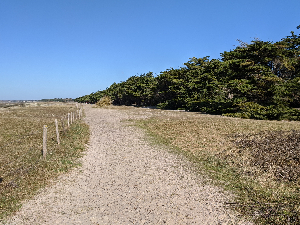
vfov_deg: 43.9
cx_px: 162
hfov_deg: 56.7
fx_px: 277
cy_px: 87
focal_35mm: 32
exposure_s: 1/2326
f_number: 2
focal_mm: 4.67
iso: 55
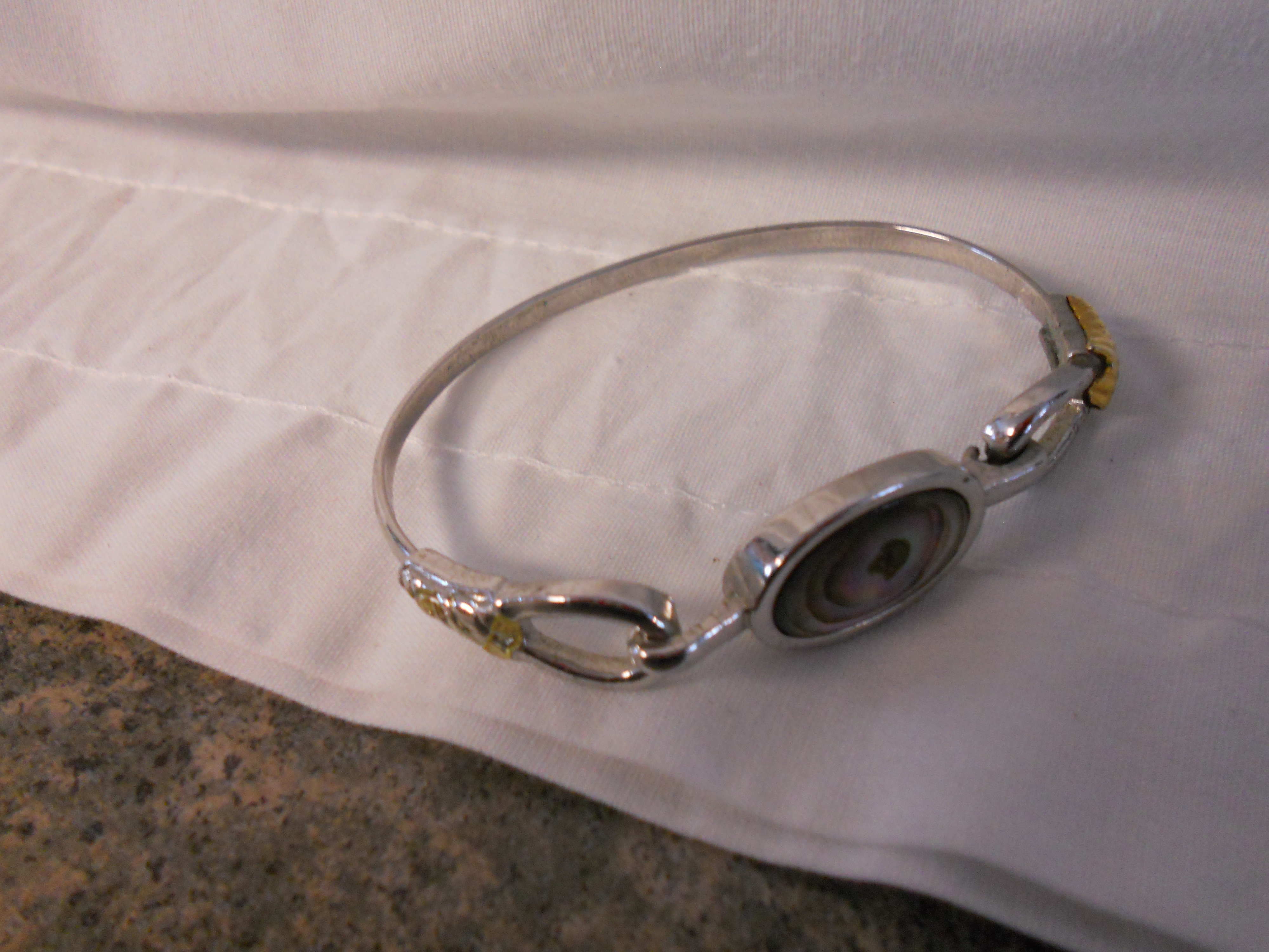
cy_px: 476
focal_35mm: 32
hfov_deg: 56.8
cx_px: 634
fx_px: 1173
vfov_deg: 44.2
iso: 400
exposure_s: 1/40
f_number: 3.5
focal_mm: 5.8
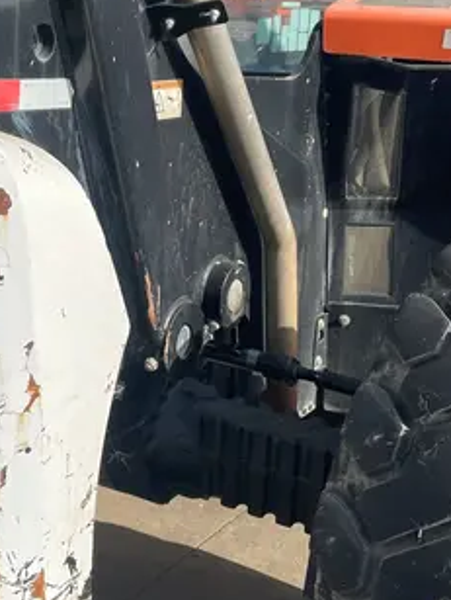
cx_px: 103
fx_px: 1075
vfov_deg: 30.9
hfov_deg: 23.4
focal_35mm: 62
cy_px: 202
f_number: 1.6
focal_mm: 4.2
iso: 32
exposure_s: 1/2681
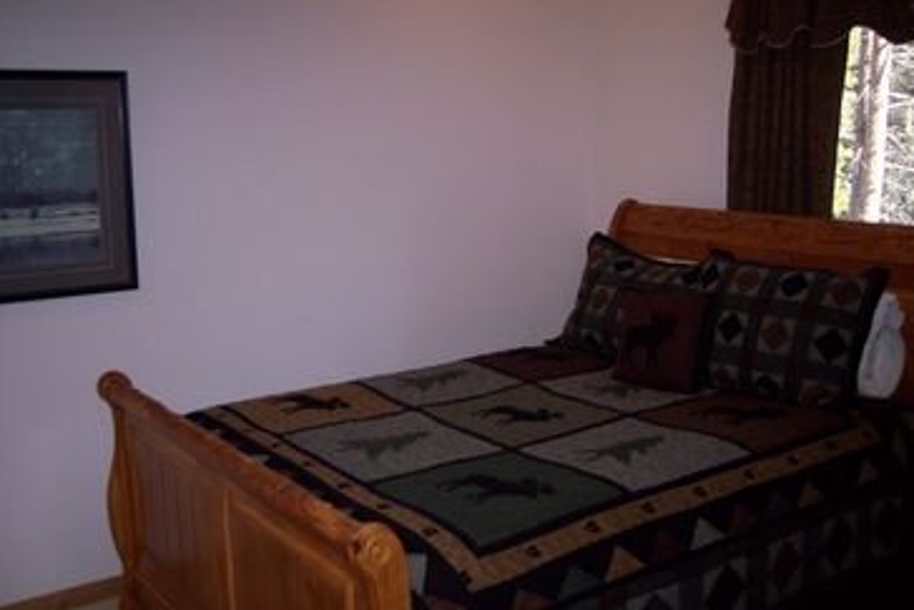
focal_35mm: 41
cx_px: 457
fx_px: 1041
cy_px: 314
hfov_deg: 47.4
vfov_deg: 32.7
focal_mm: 8
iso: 140
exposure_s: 1/60
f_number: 2.8
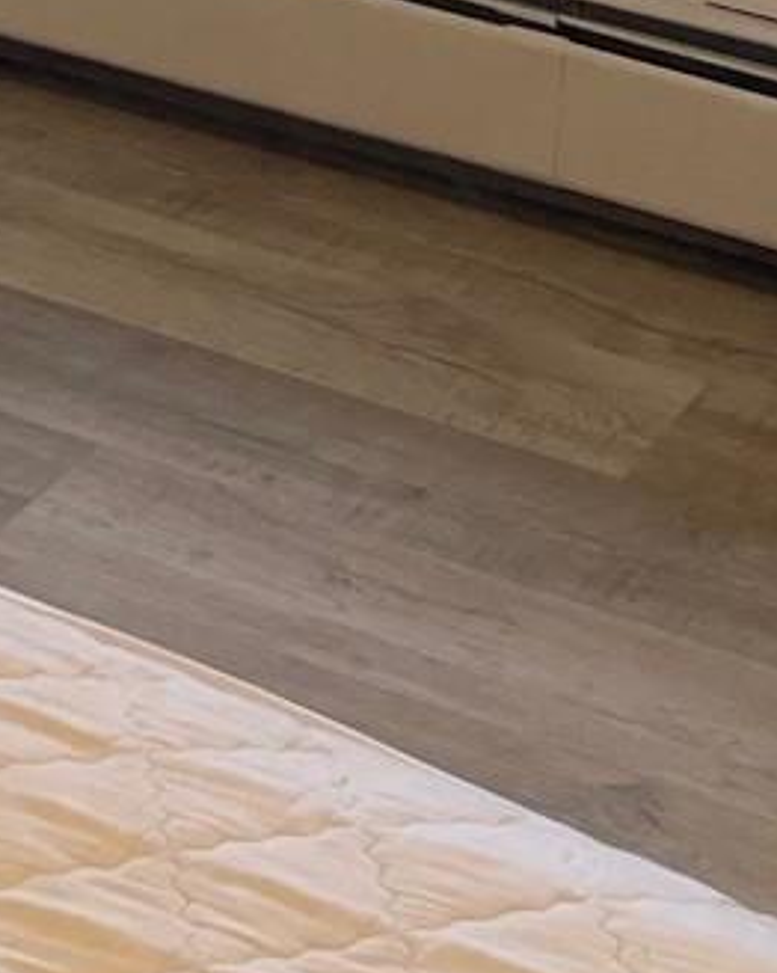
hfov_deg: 9.7
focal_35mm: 156
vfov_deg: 11.0
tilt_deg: -5.8
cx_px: -214
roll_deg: -3.2
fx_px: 4488
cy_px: -1118
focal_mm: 4.2
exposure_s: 1/203
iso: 32
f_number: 1.6
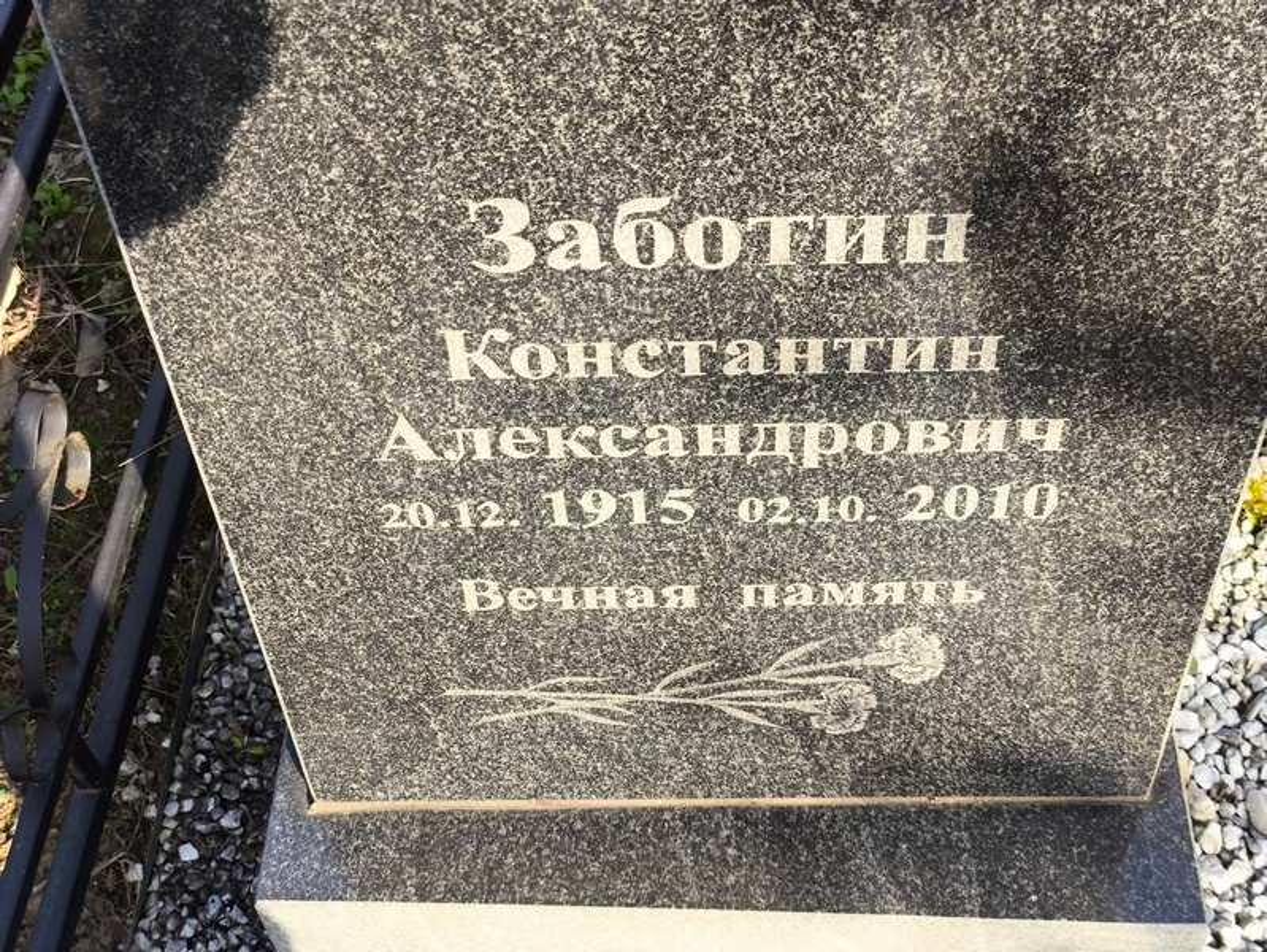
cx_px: 634
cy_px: 476
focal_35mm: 50
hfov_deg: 38.2
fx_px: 1831
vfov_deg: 29.1
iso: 50
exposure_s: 1/280
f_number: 1.7
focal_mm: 4.71
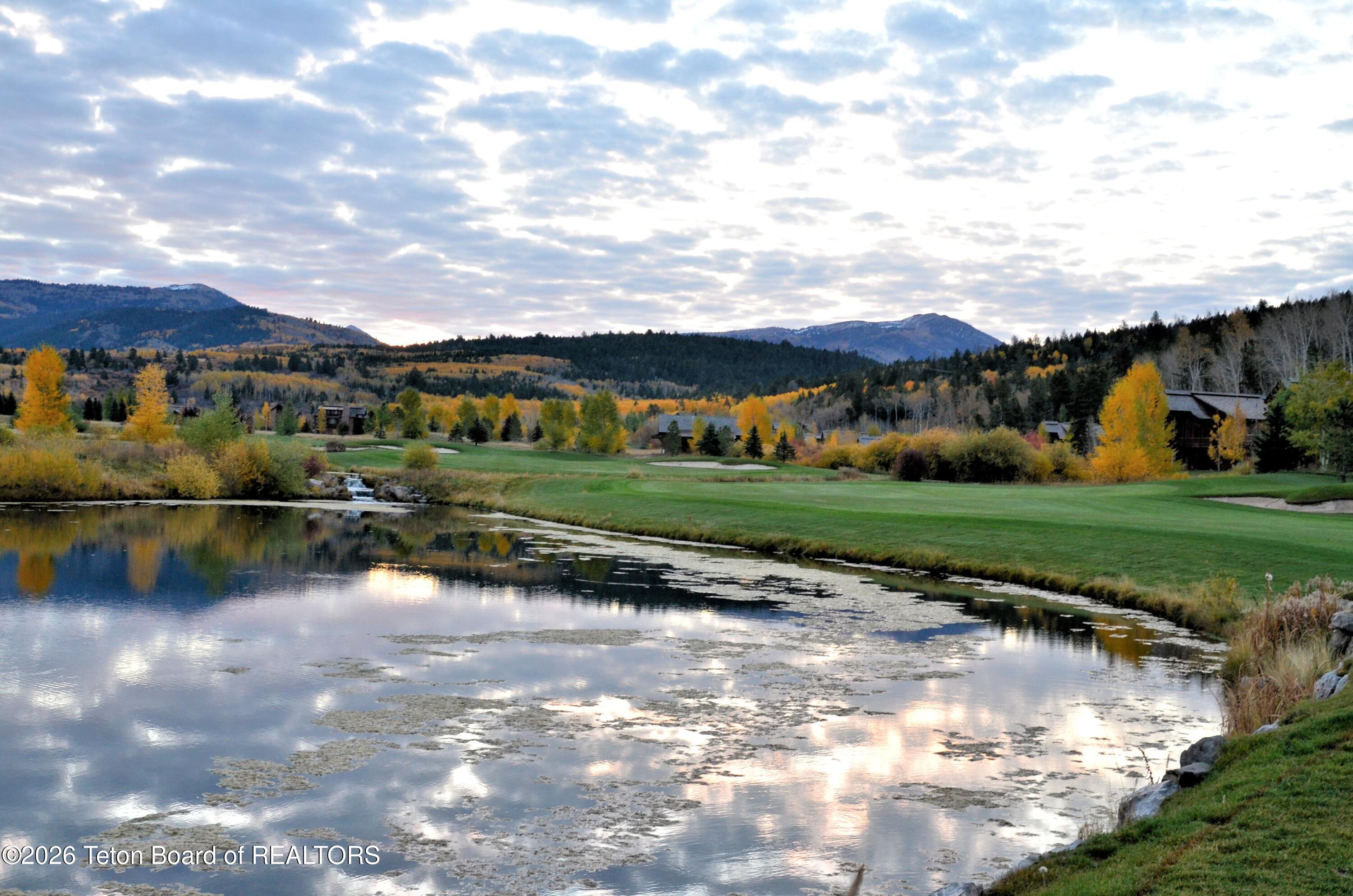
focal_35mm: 39
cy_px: 448
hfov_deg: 49.6
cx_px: 676
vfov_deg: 34.1
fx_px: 1463
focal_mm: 26
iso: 720
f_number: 8
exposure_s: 1/15
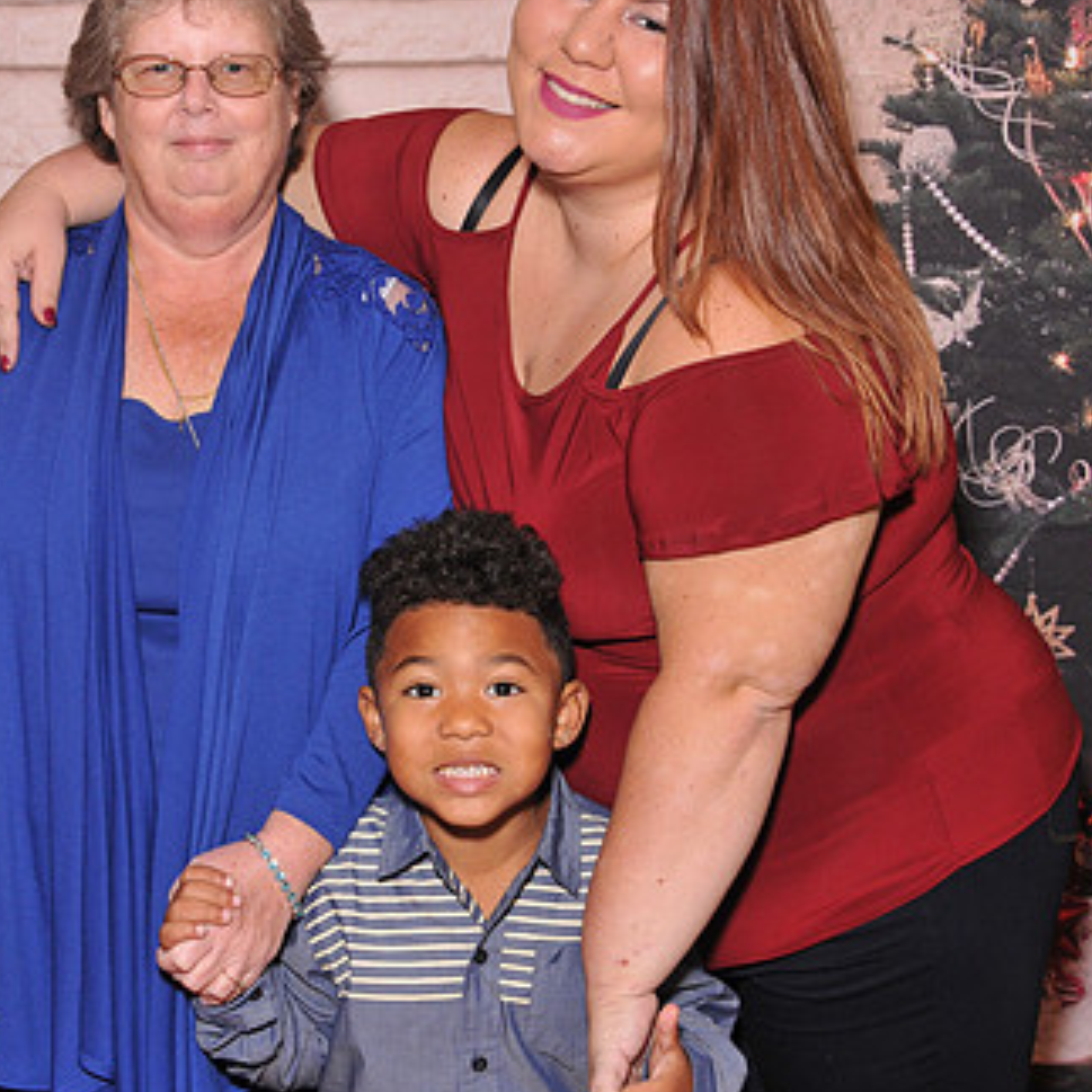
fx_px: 2284
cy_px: 575
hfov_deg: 26.9
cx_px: 468
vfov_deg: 26.9
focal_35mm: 64
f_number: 5.6
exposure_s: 1/125
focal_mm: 28
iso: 400
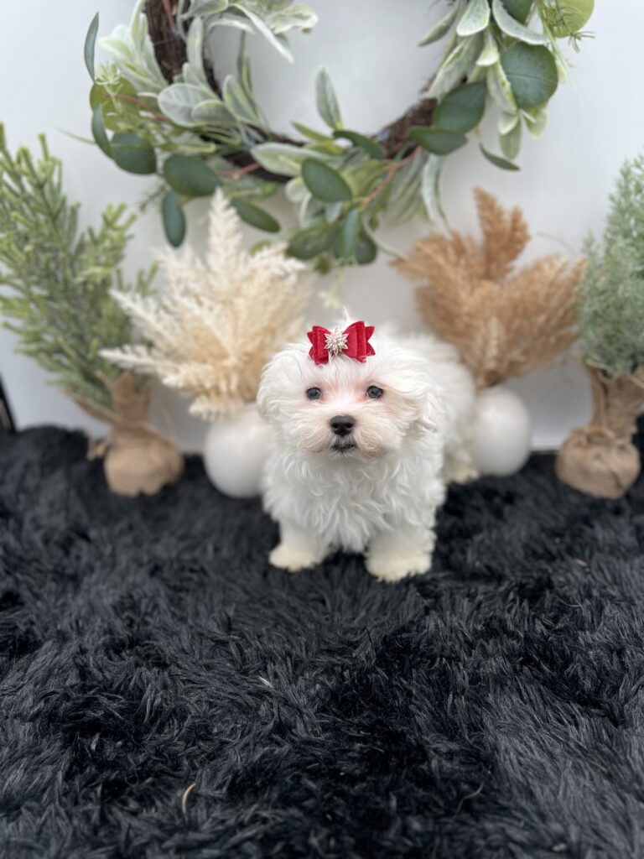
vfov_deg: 67.3
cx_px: 322
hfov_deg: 53.1
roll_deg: +5.9
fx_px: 645
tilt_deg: -22.7
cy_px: 430
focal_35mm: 26
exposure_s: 1/189
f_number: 1.5
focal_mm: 5.7
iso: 40
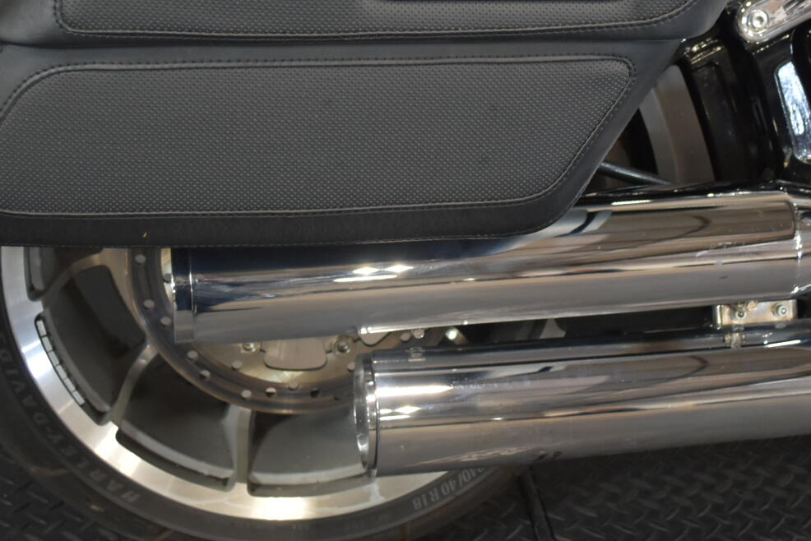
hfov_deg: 27.6
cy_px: 70
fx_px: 1645
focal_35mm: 73
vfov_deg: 18.4
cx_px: 520
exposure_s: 1/30
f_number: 4
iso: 1000
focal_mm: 24
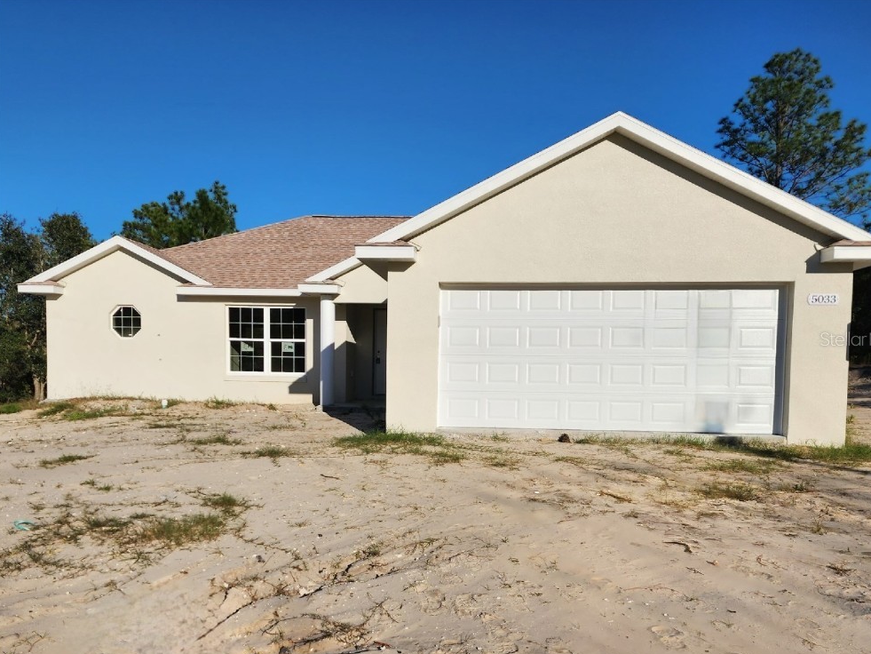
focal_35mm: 24
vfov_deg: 56.8
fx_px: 604
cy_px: 339
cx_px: 449
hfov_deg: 71.6
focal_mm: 6.4
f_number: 1.8
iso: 12
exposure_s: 1/3333
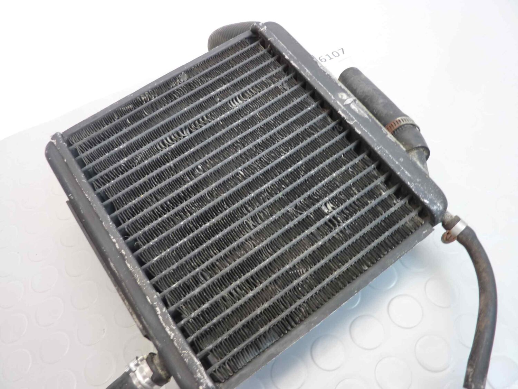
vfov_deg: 54.9
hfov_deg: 69.4
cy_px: 194
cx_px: 259
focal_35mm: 25
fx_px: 374
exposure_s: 1/8
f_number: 3.3
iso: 125
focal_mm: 4.1
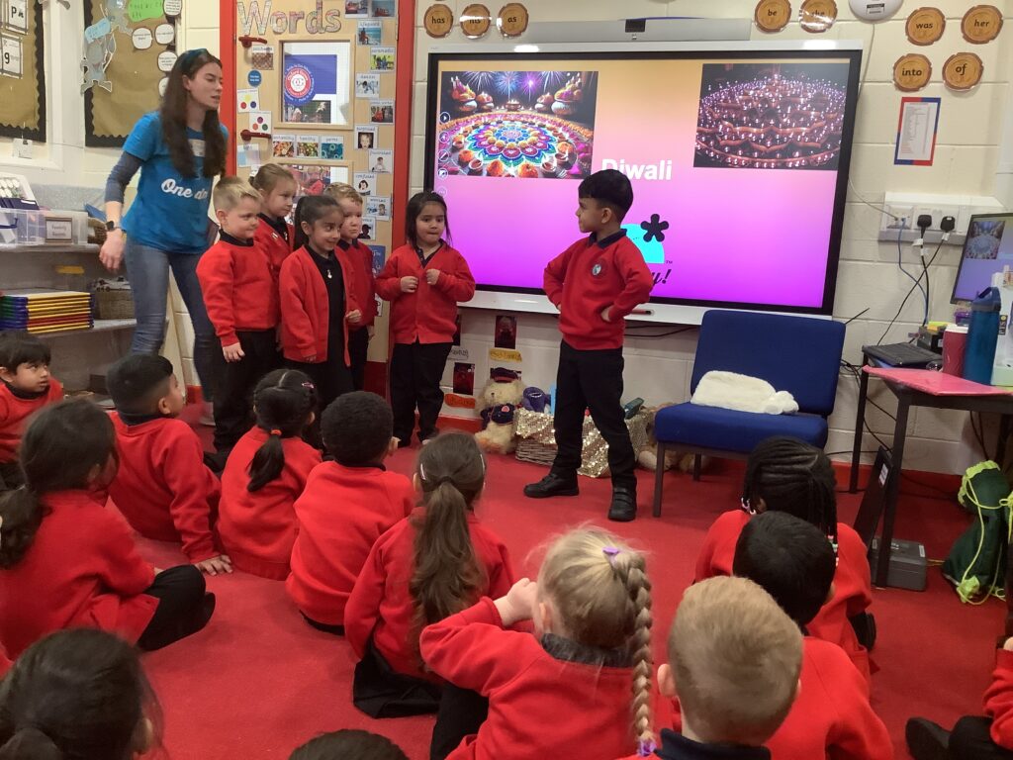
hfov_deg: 58.4
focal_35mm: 31
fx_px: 907
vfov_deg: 45.4
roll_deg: -2.2
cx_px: 506
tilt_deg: -10.5
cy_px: 380
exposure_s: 1/50
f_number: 2.4
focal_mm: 3.3
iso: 320
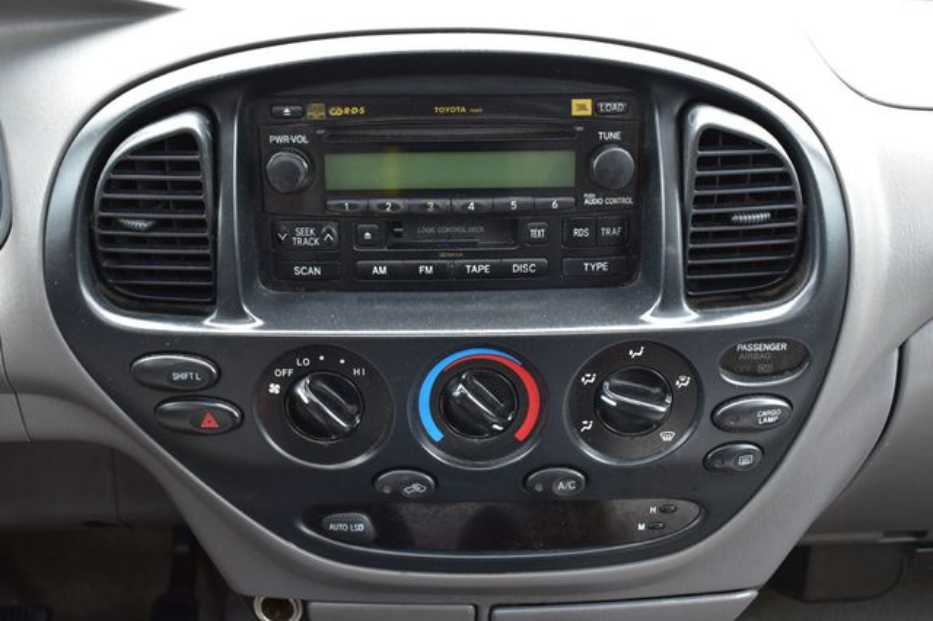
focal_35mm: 44
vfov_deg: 30.8
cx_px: 466
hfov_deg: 45.0
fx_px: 1127
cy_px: 310
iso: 500
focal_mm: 29
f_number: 6.3
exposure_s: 1/15
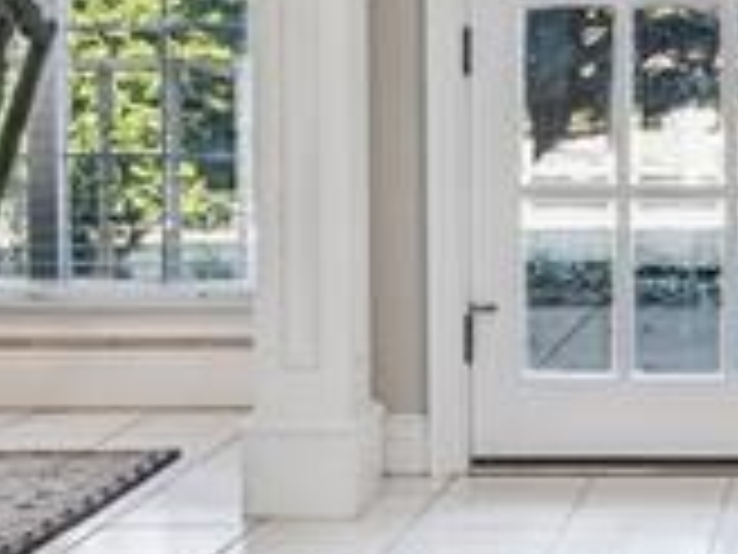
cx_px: 860
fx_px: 2047
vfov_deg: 15.3
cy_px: 104
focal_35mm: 96
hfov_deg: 19.4
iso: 200
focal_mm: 16
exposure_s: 1/8
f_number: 7.1
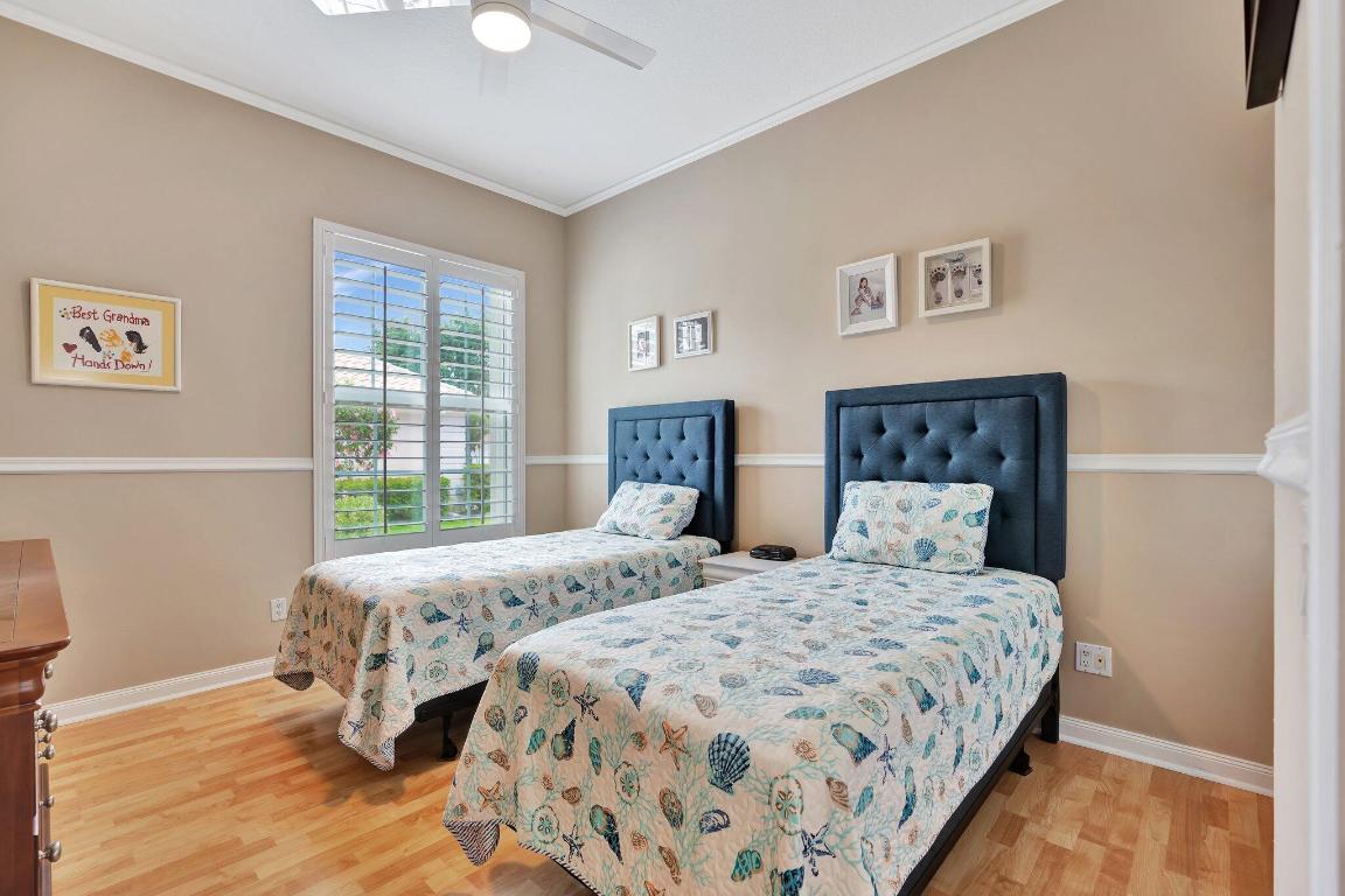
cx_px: 672
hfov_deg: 96.7
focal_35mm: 16
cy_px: 448
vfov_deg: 73.7
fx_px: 598
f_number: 5.6
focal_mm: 16
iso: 100
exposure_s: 1/5
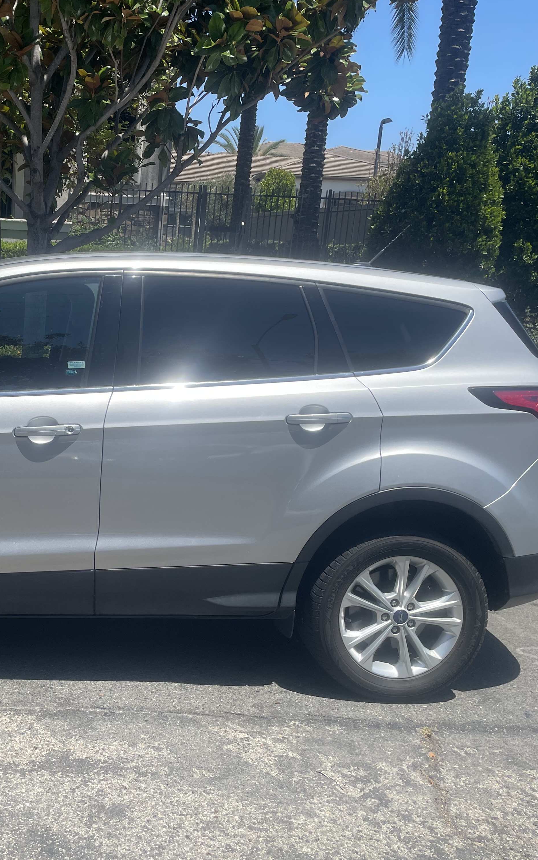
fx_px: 868
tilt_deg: -11.7
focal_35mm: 37
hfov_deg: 32.5
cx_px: 40
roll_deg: -2.4
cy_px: 429
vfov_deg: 52.7
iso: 32
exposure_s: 1/3125
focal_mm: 4.2
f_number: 1.6
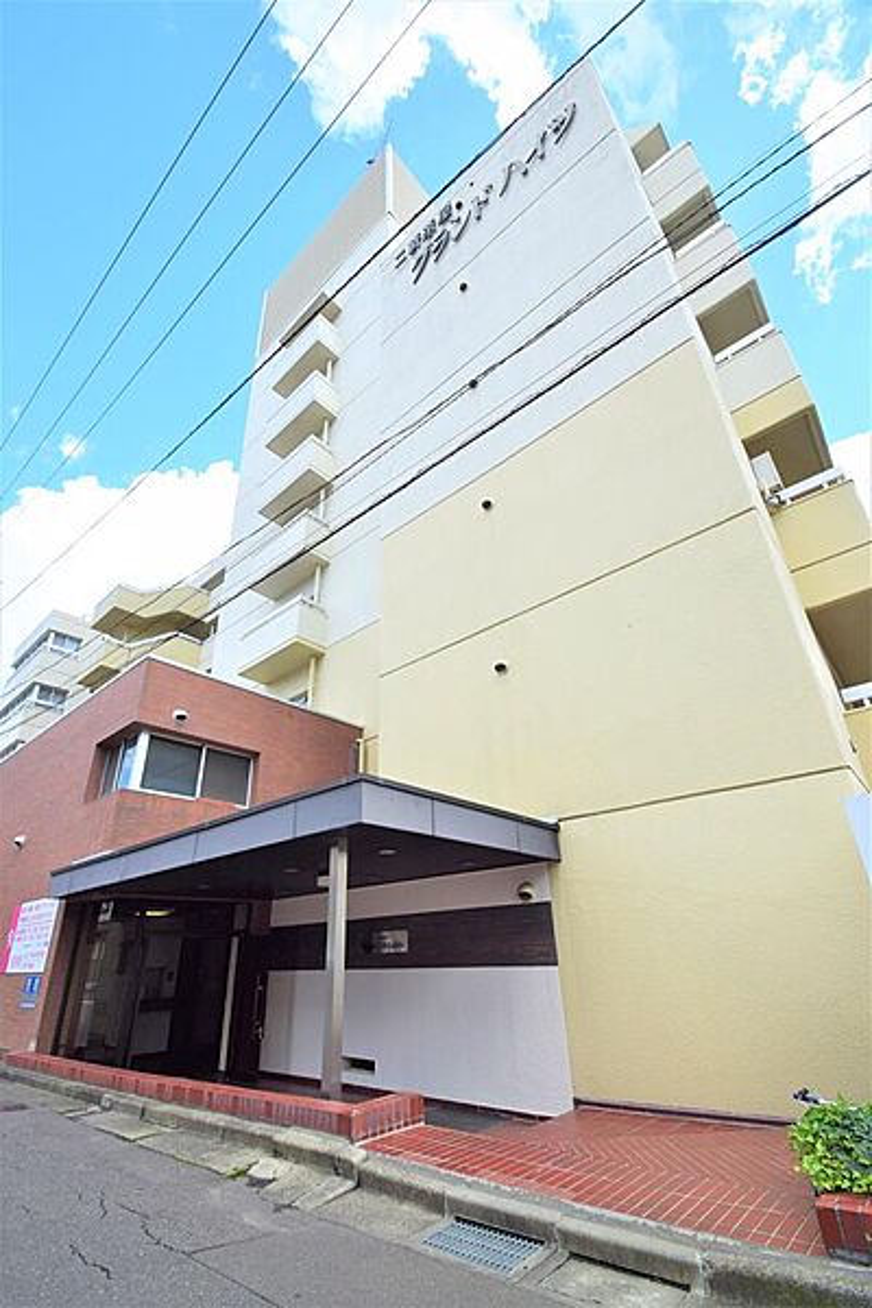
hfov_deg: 77.3
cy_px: 654
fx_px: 545
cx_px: 436
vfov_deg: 100.4
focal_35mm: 15
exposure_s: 1/320
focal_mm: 10
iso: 400
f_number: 10
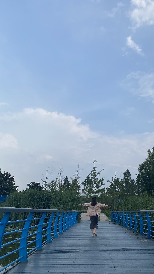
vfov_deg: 66.1
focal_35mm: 29
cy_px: 137
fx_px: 211
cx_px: 102
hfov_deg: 39.7
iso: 32
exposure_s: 1/3497
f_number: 1.8
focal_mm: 4.25
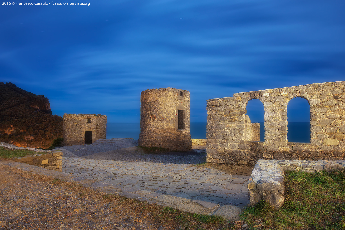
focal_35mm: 21
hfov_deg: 81.2
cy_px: 115
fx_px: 201
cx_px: 172
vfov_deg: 59.5
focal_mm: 14
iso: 250
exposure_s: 170
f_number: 9
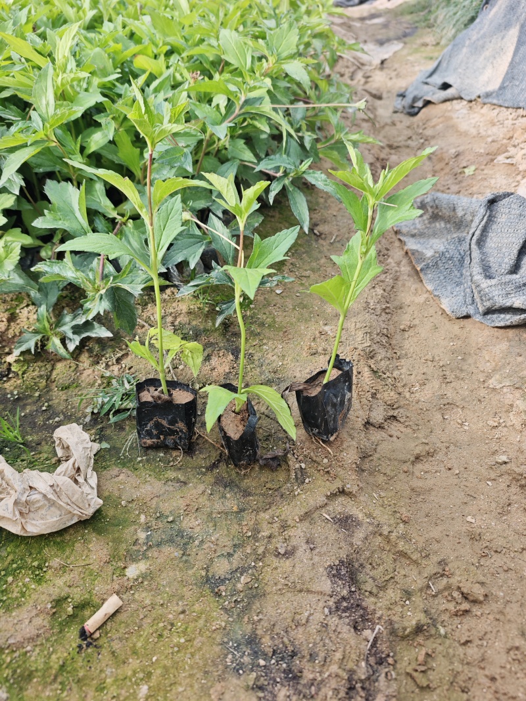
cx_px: 263
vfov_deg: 73.9
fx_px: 466
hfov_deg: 58.9
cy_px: 350
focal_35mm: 23
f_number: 1.6
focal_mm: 6.55
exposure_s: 1/787
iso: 50
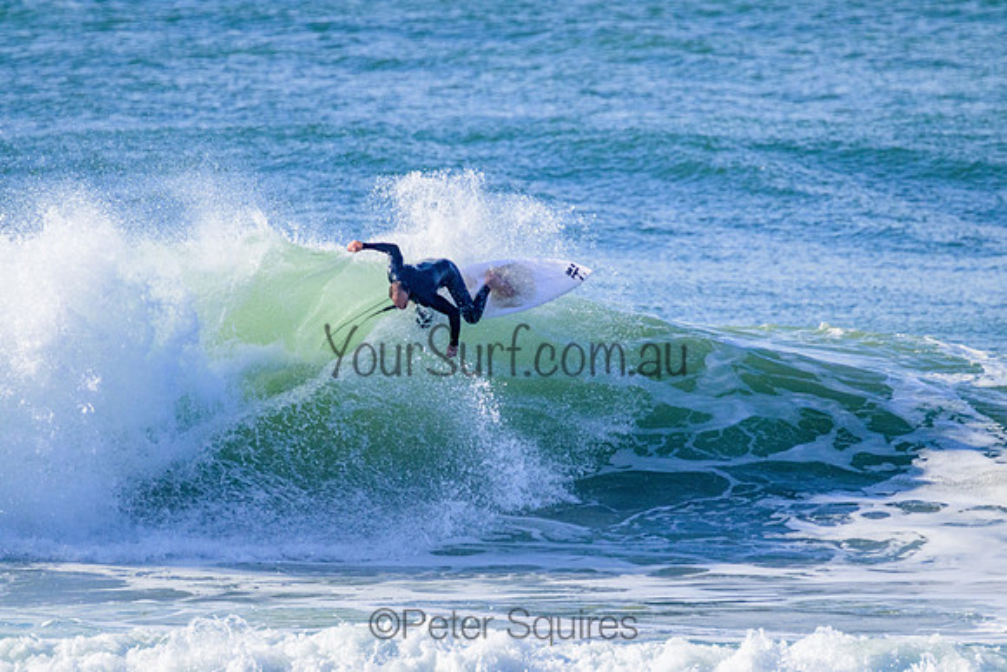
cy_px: 336
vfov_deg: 1.7
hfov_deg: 2.6
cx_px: 504
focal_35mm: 800
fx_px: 22382
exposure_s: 1/2000
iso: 2000
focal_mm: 800
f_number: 11
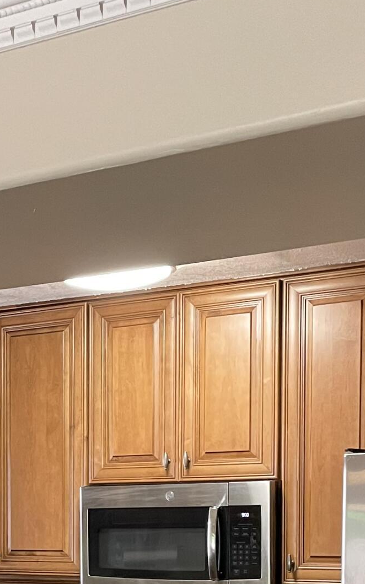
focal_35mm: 78
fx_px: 1242
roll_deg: +0.8
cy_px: 576
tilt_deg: -0.9
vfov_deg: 25.3
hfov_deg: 16.2
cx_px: -53
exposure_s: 1/60
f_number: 1.6
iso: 400
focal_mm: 4.2
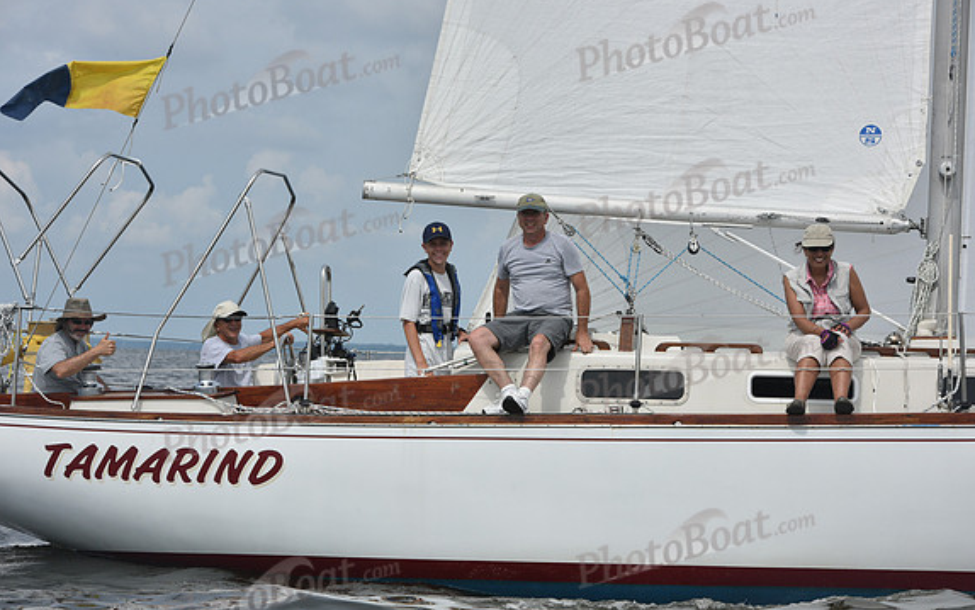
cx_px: 489
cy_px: 307
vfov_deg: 9.4
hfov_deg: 15.0
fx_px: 3694
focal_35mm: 139
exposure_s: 1/1250
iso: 320
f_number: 10
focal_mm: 135
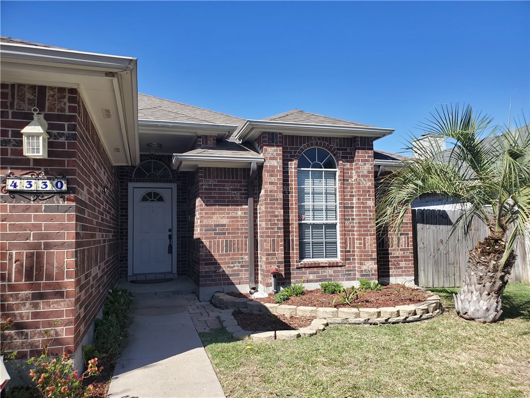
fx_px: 398
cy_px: 199
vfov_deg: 53.1
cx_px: 265
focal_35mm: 26
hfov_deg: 67.3
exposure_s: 1/947
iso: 50
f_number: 2.4
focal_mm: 4.3
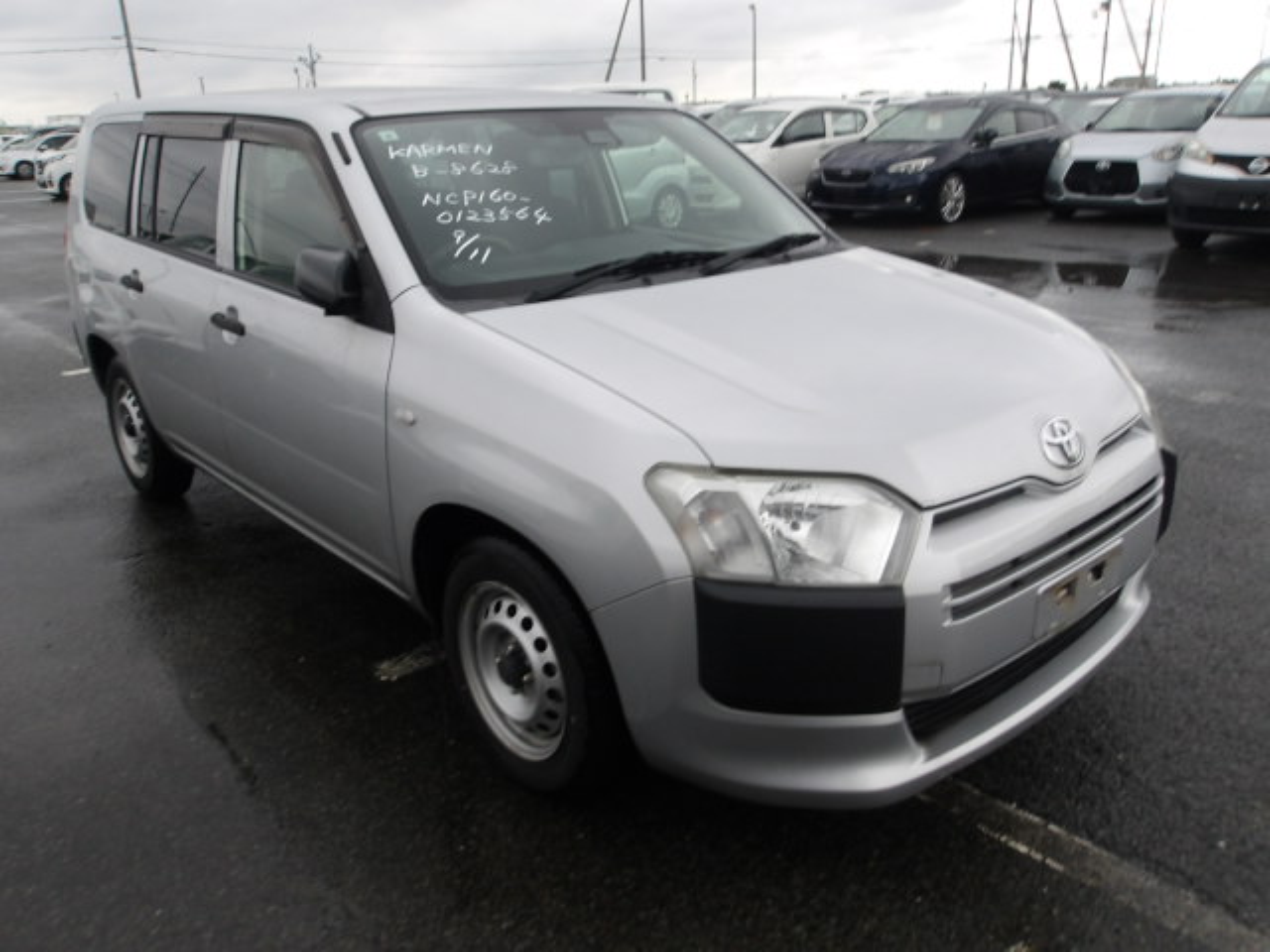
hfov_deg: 65.3
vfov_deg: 51.4
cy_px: 476
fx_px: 991
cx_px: 635
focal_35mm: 27
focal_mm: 4.9
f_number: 10.4
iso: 213
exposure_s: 1/60
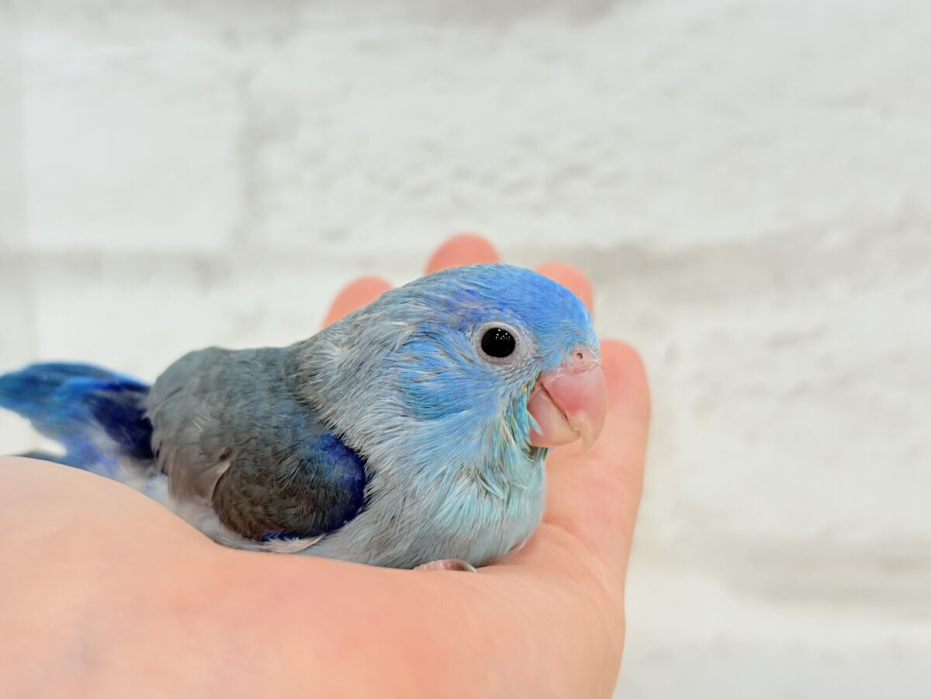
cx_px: 466
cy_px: 350
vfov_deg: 28.0
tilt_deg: -1.7
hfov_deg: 36.8
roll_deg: +1.4
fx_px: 1399
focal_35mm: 52
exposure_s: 1/100
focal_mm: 5.96
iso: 80
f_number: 1.6
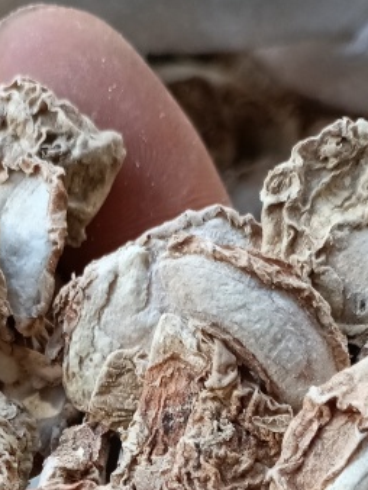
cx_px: 67
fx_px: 1161
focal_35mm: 82
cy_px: 713
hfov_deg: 17.8
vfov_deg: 20.7
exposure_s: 1/100
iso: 113
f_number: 1.8
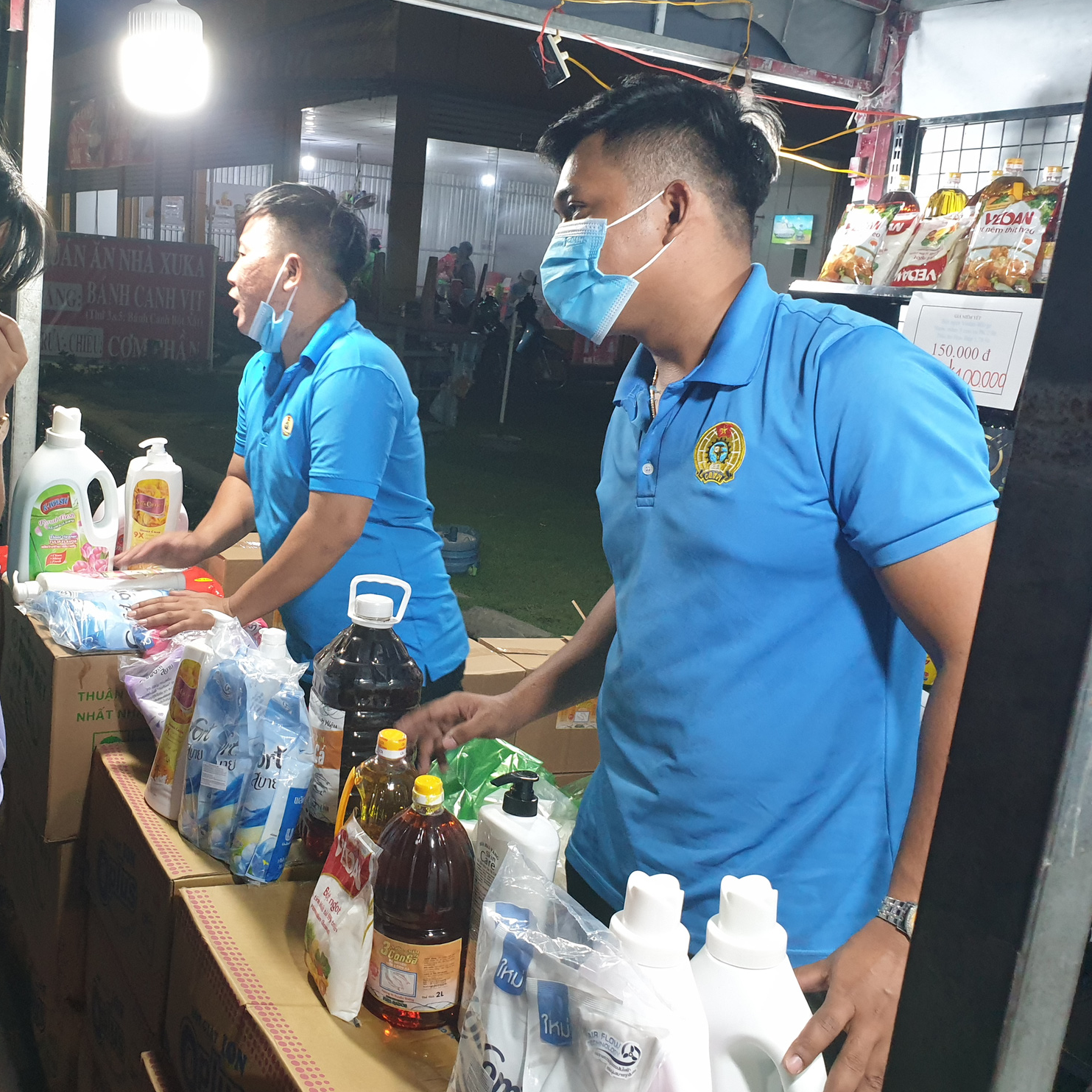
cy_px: 543
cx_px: 361
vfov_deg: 52.5
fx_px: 1106
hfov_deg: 51.5
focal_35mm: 31
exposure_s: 1/50
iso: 320
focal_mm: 4.3
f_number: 2.4
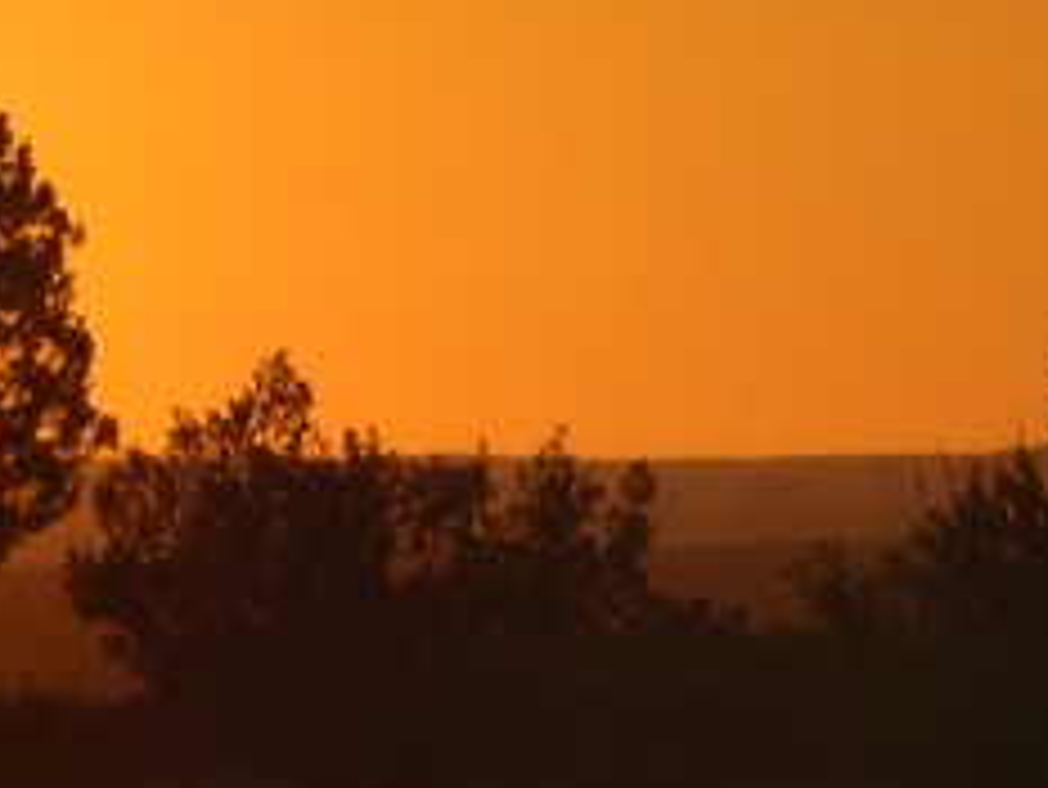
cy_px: 563
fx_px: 37288
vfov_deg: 1.2
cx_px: 0
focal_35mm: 1231
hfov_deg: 1.6
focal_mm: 71.2
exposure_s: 1/299
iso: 50
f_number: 5.9
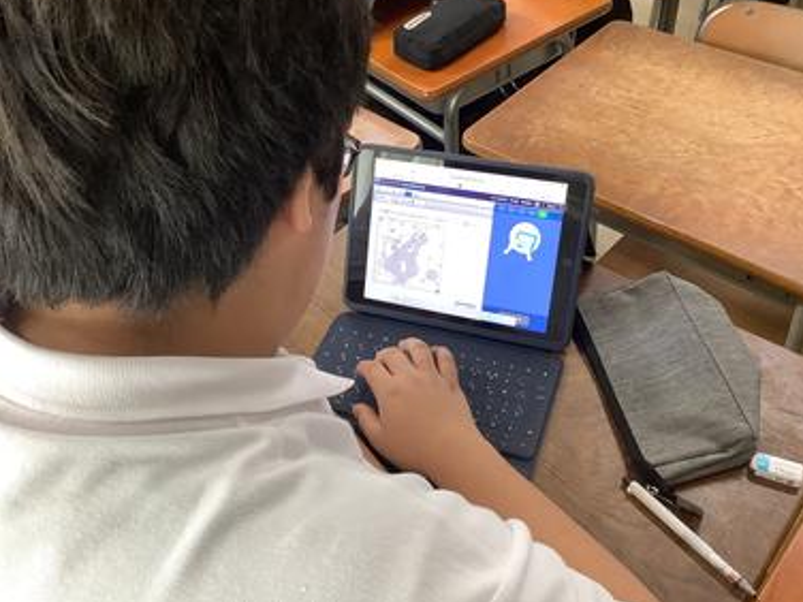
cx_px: 425
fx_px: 766
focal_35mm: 33
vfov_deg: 42.9
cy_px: 288
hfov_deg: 55.3
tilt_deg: -46.1
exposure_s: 1/60
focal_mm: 3.3
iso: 125
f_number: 2.4
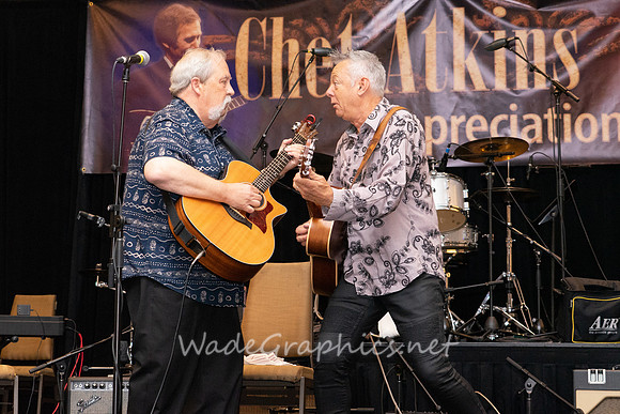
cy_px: 159
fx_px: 1438
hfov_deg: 24.3
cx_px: 309
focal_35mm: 83
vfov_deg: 16.4
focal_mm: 66
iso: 4000
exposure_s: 1/200
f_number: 5
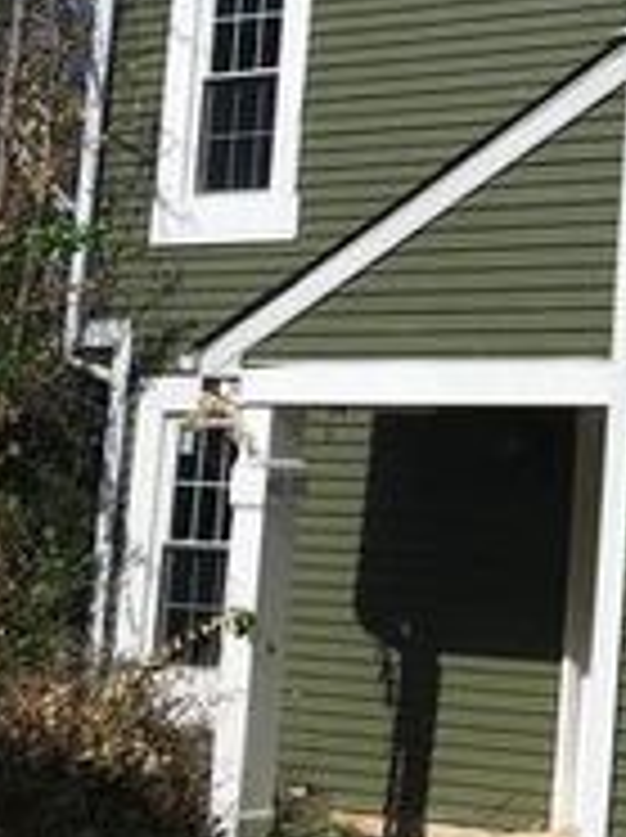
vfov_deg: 18.8
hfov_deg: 13.0
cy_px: 205
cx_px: 1094
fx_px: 2513
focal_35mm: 104
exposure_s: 1/3077
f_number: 2.2
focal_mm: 4.15
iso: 25
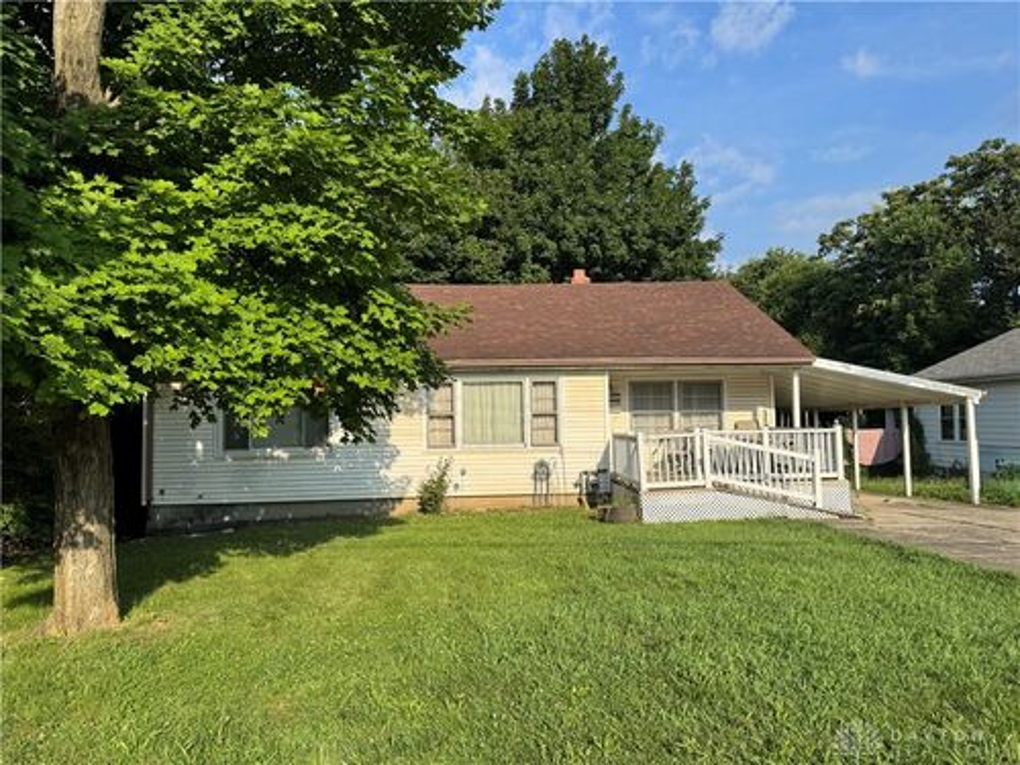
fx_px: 707
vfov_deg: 56.8
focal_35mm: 24
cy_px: 382
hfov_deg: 71.6
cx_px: 510
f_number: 1.78
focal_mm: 6.76
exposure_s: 1/3413
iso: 80
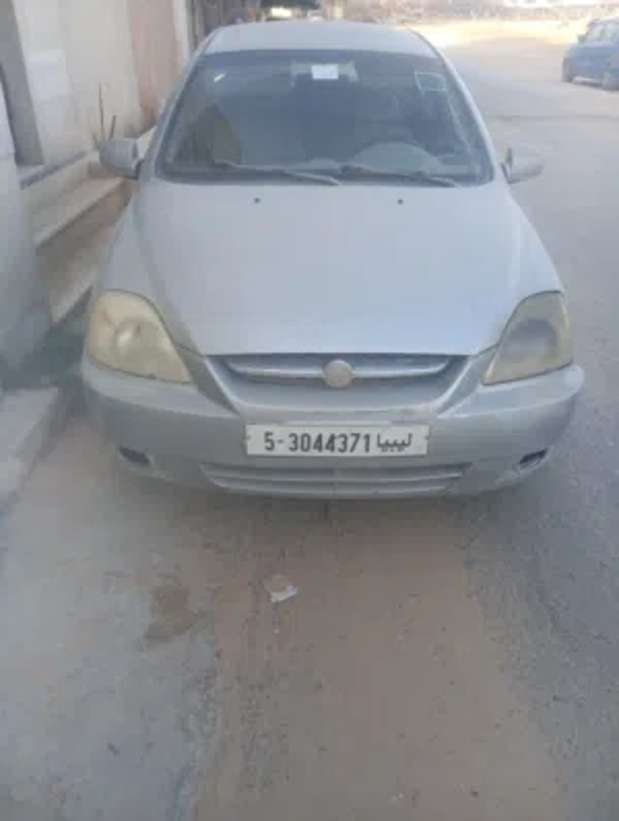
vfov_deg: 63.4
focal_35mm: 28
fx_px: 665
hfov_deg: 49.9
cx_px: 310
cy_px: 410
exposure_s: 1/100
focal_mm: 4.22
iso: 114
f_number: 1.8
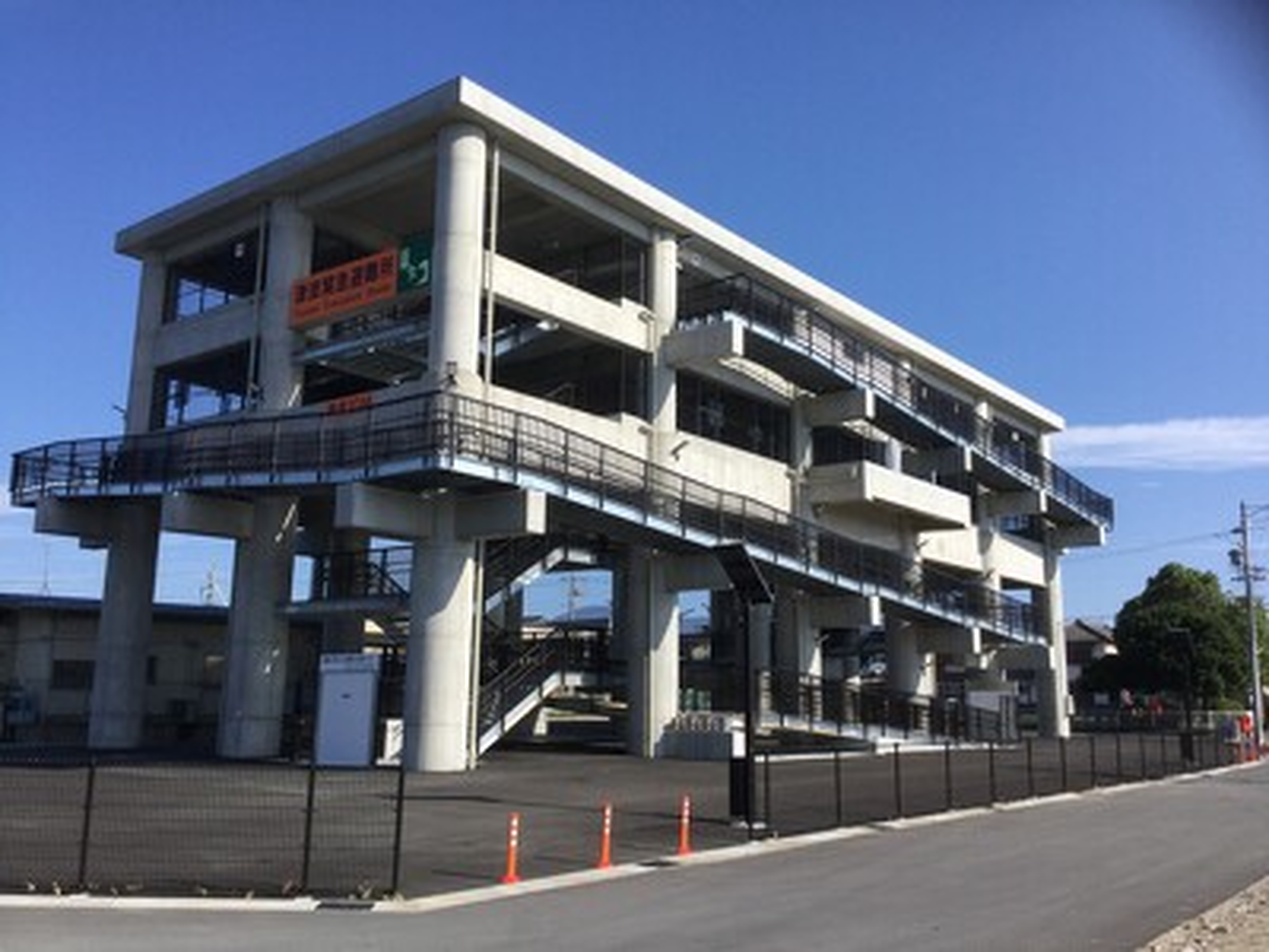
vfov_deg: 45.4
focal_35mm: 31
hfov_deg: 58.4
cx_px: 634
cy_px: 476
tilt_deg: +11.2
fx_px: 1136
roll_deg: -1.9
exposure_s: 1/1294
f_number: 2.4
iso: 25
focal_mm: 3.3
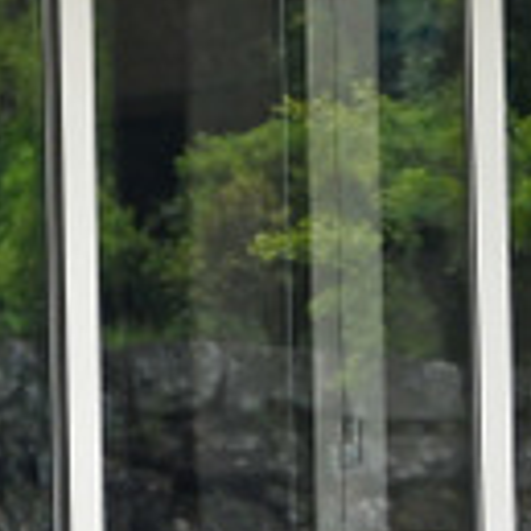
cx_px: -1124
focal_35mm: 995
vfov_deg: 1.8
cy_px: -235
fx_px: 17268
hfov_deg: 1.8
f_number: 6.3
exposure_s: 1/125
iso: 180
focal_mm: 105
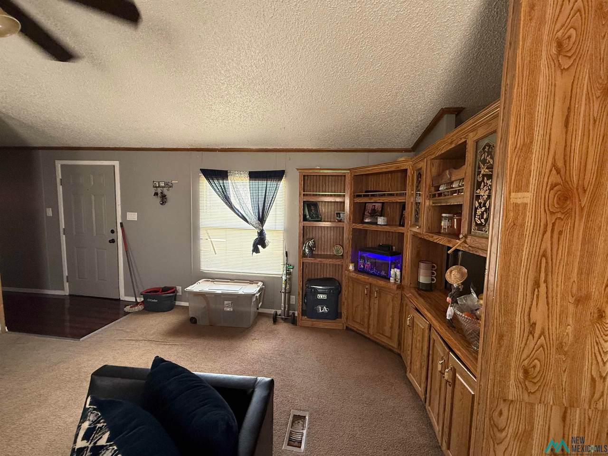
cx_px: 304
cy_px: 228
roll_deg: -3.5
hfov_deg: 102.1
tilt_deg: -4.3
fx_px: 246
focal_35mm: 14
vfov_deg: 85.7
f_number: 2.2
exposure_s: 1/99
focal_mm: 2.22
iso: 320
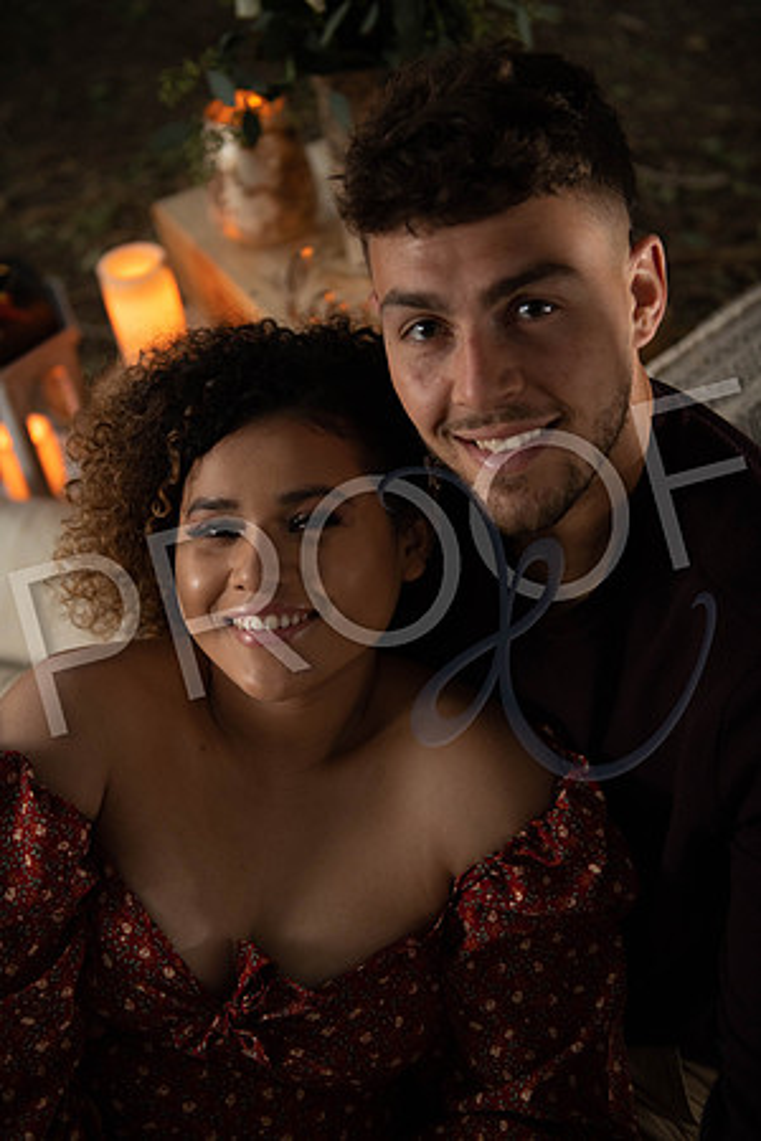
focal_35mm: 48
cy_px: 570
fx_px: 1522
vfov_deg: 41.1
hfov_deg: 28.1
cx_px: 380
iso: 640
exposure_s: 1/60
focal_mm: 48
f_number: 2.8
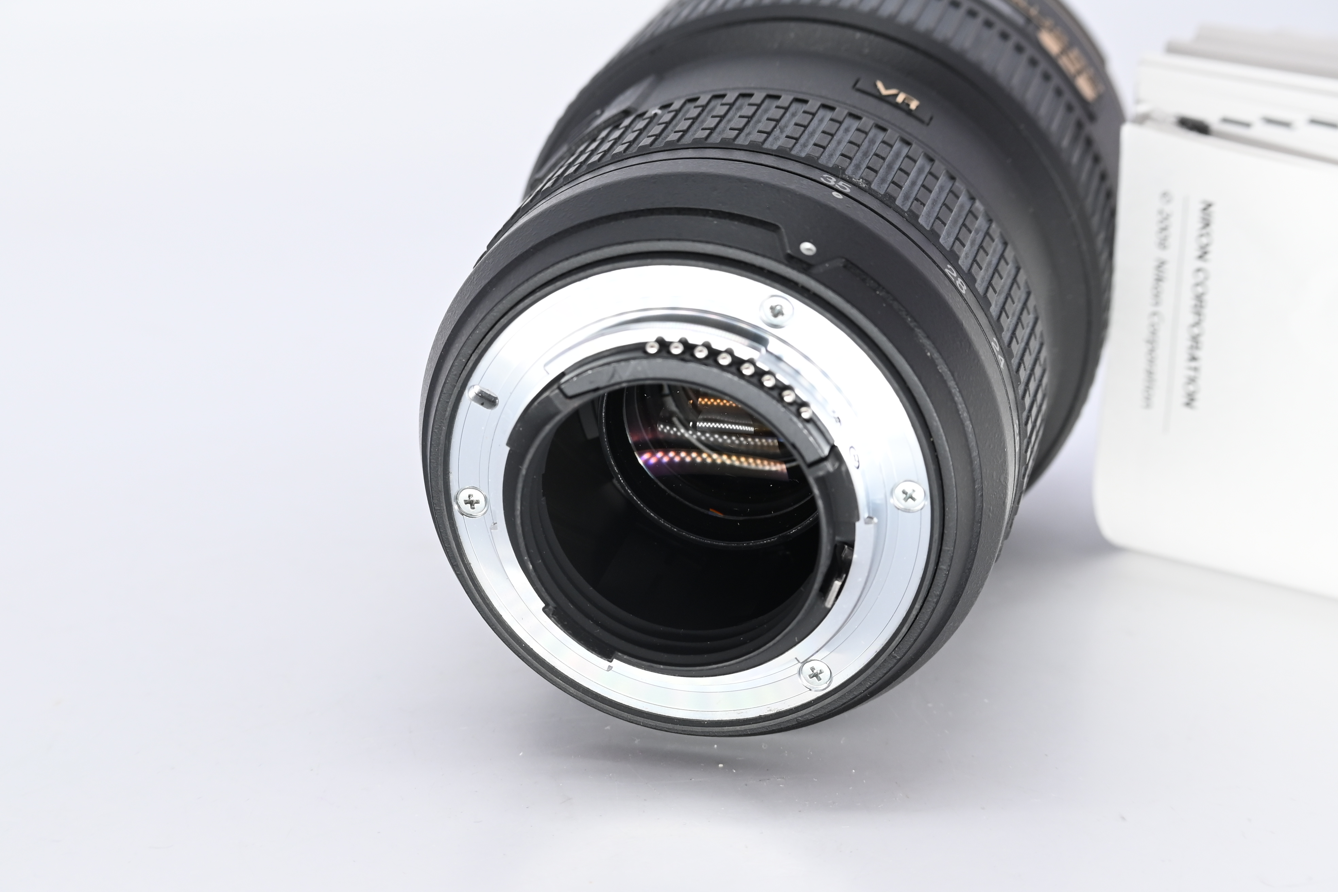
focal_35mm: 75
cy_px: 446
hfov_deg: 27.0
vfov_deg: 18.2
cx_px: 669
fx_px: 2787
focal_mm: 50
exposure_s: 1/125
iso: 500
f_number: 9
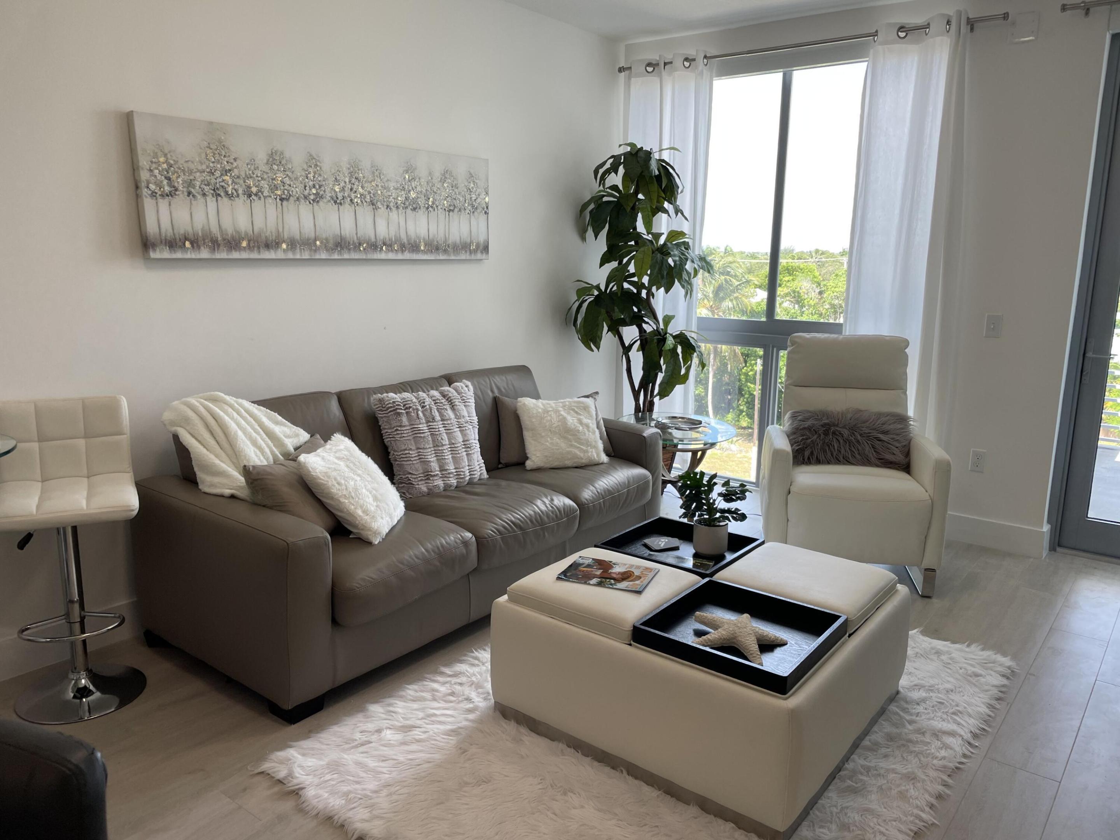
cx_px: 560
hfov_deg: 67.3
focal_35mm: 26
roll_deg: -0.9
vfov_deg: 53.1
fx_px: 841
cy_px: 420
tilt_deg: -10.8
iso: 32
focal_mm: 4.2
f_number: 1.6
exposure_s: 1/155
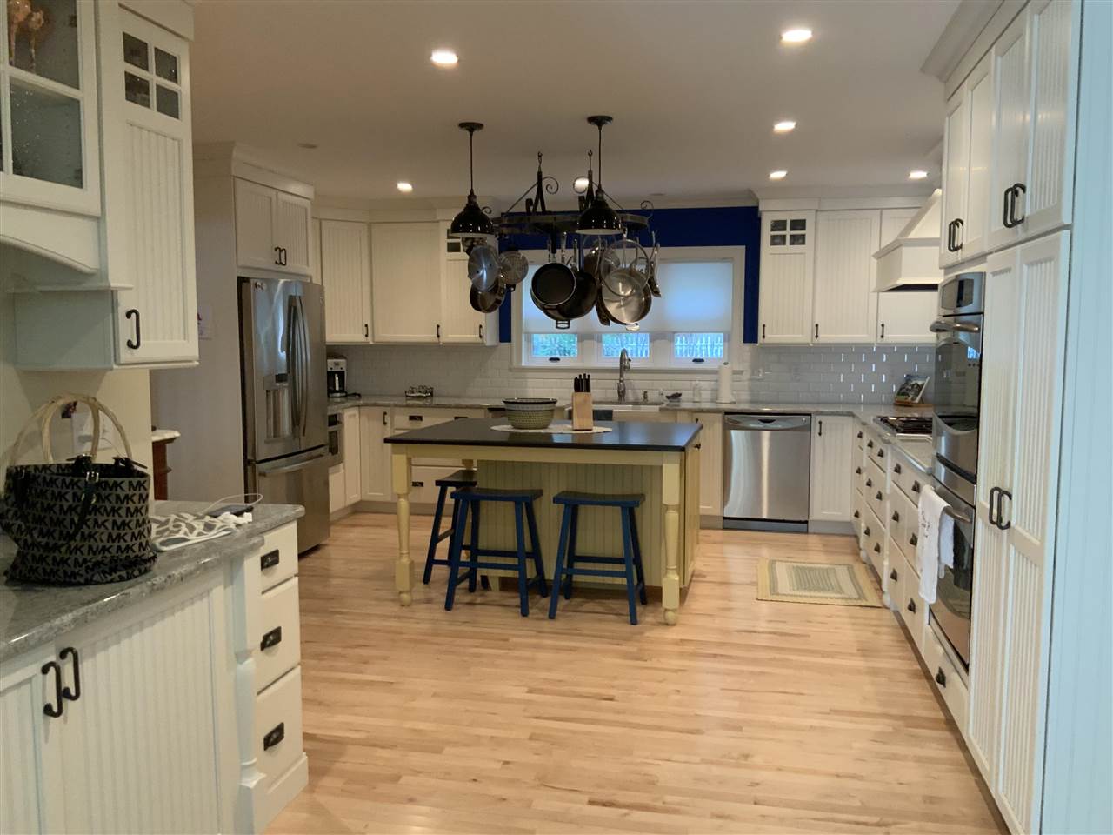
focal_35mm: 29
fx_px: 932
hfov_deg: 61.7
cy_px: 418
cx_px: 556
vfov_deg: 48.2
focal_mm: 3
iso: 250
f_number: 1.8
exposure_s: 1/60
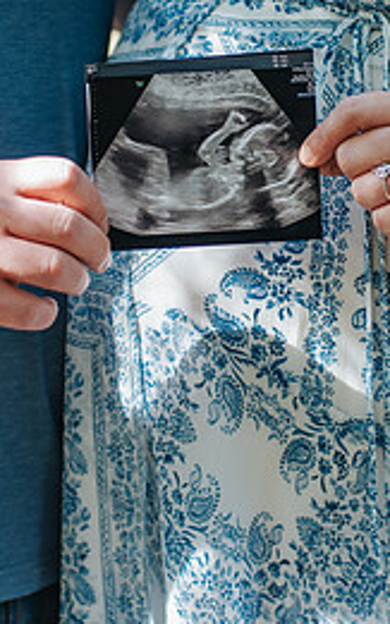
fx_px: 1480
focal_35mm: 87
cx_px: 229
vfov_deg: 23.7
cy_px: 215
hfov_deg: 15.0
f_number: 2.2
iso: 250
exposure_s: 1/640
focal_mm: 35
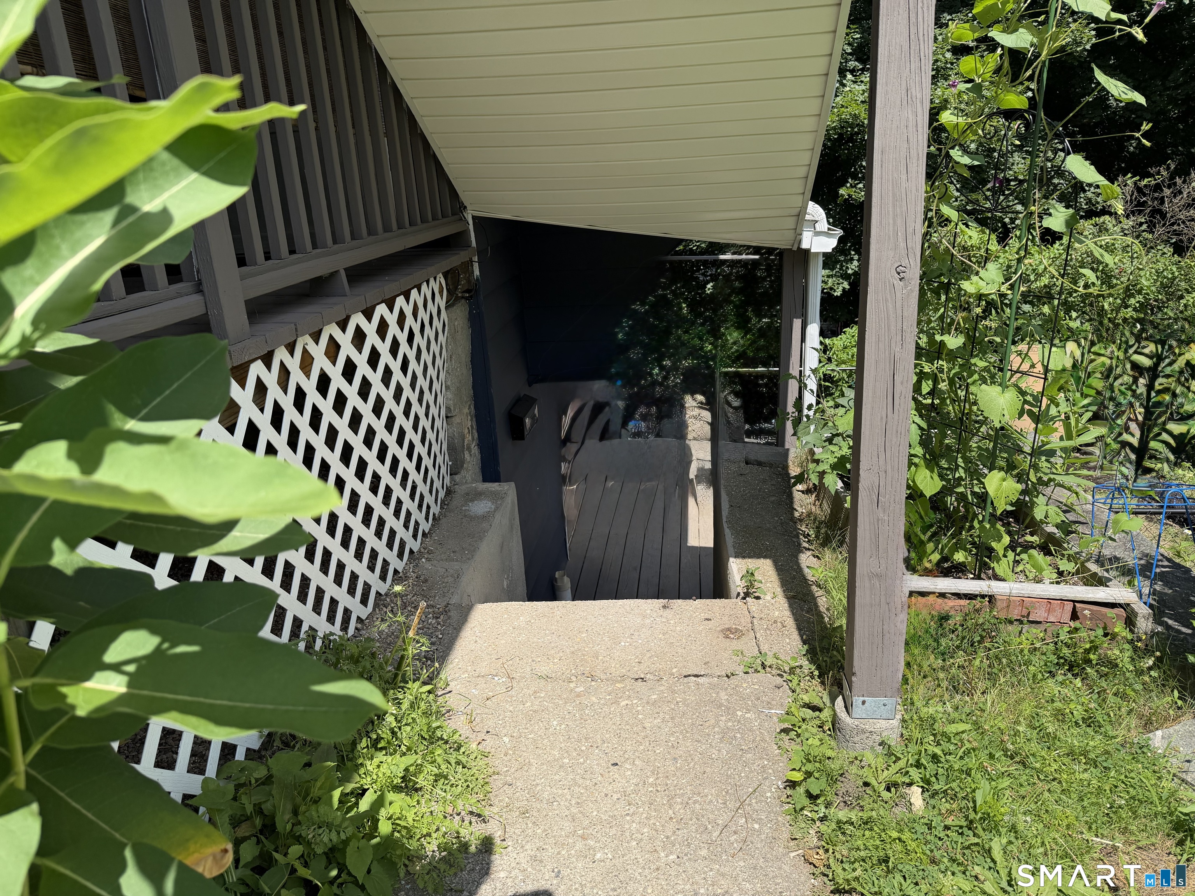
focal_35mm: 24
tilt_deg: -17.3
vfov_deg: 56.8
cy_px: 448
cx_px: 598
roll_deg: +3.7
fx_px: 829
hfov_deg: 71.6
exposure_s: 1/2525
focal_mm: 6.76
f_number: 1.78
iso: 80
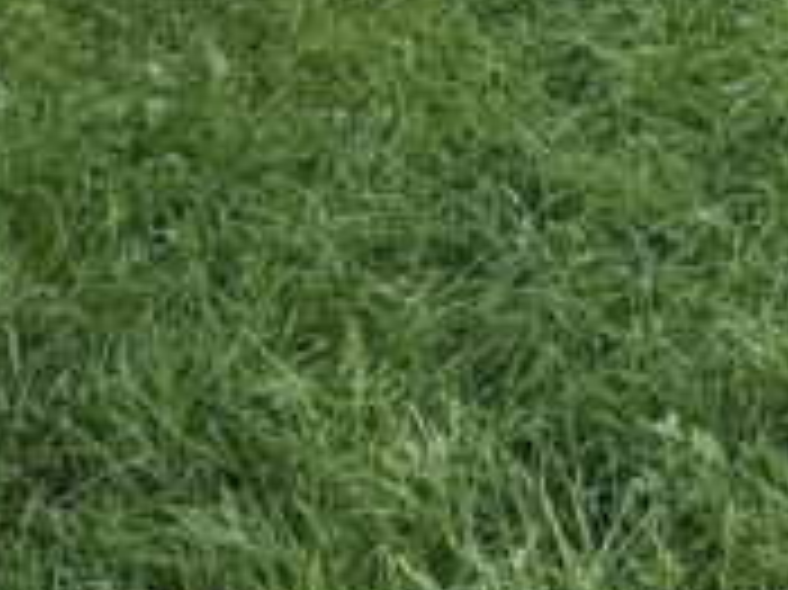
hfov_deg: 20.6
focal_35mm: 82
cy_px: -567
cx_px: 1162
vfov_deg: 14.9
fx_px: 1865
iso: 40
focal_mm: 2.22
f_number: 2.2
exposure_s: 1/412
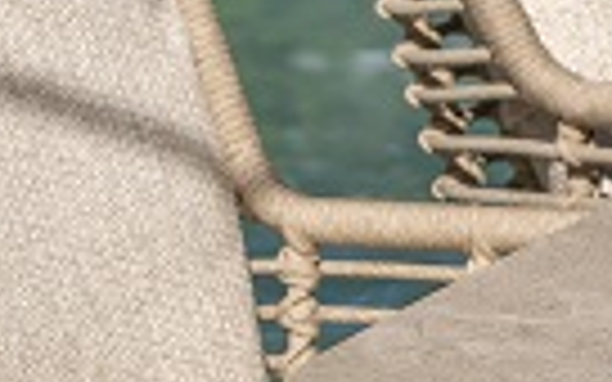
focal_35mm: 741
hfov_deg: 2.8
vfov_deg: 1.8
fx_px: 12359
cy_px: 364
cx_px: 580
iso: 100
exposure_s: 1/400
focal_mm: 110
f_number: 8
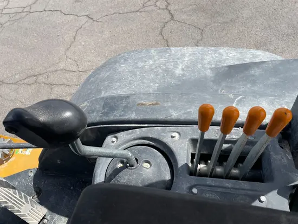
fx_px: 224
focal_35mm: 26
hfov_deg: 67.3
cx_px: 149
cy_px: 112
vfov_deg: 53.1
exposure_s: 1/4292
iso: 50
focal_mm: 4.2
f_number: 1.6
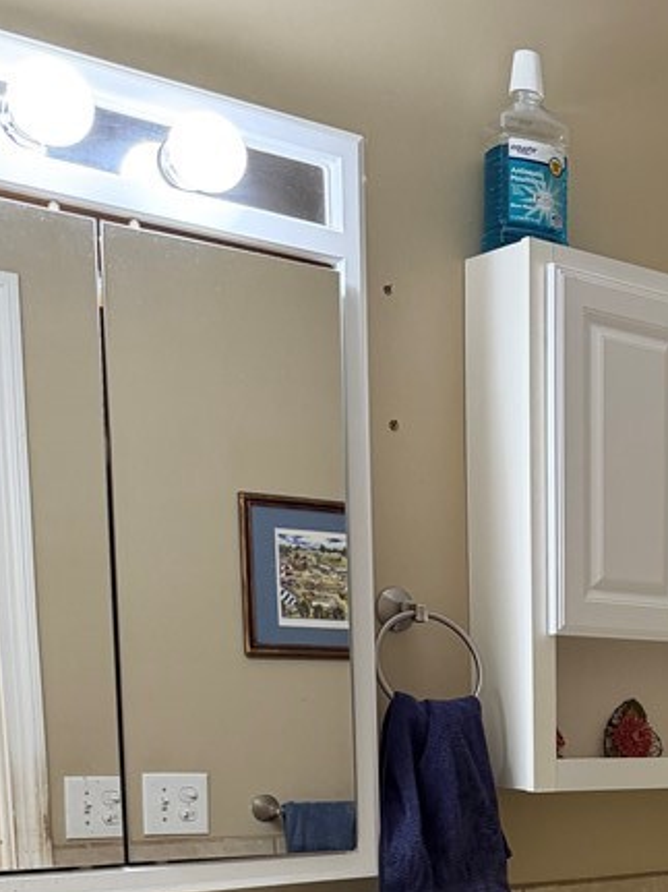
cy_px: 917
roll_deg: -1.3
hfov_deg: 23.6
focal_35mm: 57
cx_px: 778
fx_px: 1467
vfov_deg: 31.0
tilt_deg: -8.8
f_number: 1.78
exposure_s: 1/60
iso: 250
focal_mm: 6.76
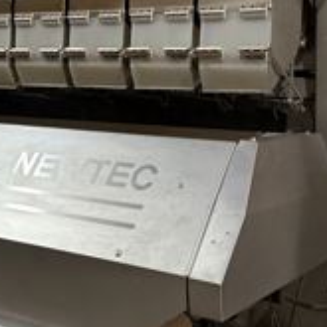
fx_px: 716
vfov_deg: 25.7
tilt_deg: -2.0
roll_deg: -1.6
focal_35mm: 67
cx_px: 42
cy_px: 127
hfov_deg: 25.1
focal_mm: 6.76
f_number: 1.78
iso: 800
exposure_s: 1/52
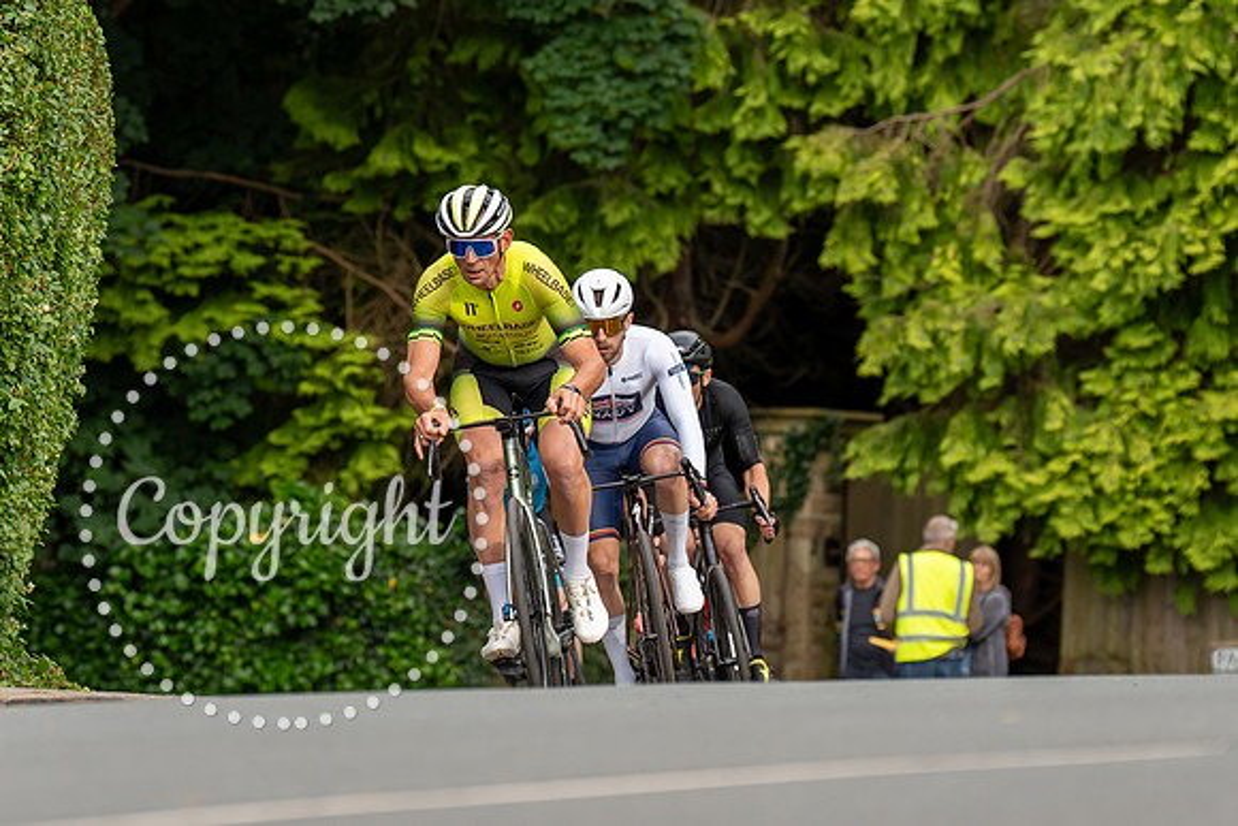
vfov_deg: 5.5
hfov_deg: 8.2
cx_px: 458
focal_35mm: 252
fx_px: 8659
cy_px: 261
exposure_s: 1/800
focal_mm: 155
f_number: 4
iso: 400
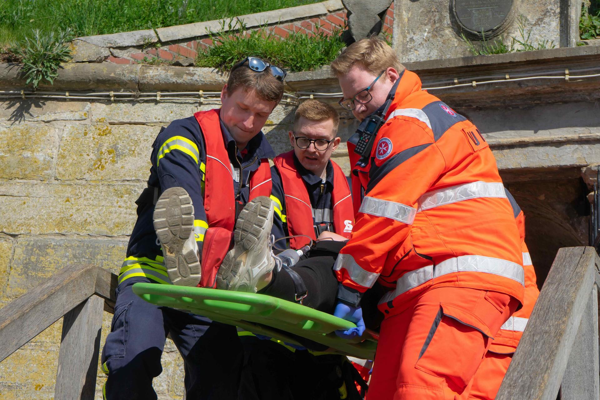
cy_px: 200
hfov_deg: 28.8
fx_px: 1167
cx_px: 300
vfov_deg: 19.5
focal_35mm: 70
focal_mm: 70
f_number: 9
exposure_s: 1/400
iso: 100
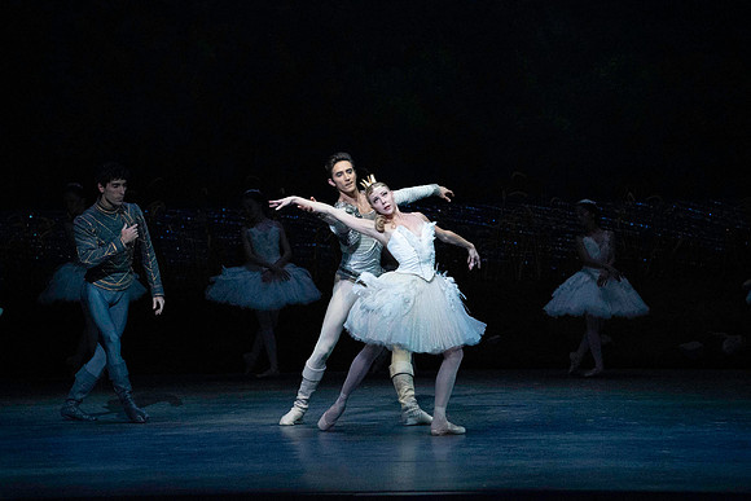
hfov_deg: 10.3
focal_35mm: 200
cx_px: 376
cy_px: 250
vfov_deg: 6.9
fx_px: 4173
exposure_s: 1/400
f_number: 5
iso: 25600
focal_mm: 200
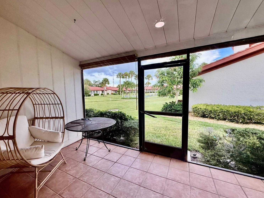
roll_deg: +1.6
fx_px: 114
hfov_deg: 98.1
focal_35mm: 15
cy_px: 100
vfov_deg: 81.8
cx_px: 125
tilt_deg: -3.8
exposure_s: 1/99
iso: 100
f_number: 2.2
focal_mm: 2.22
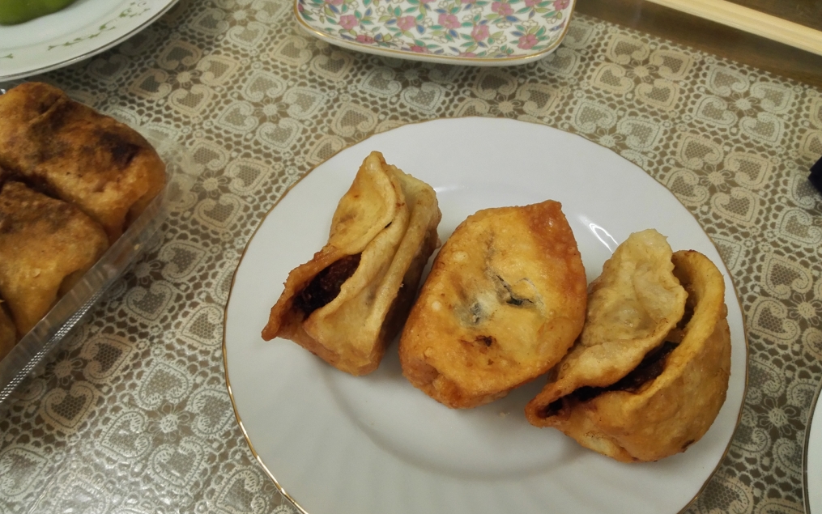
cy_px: 309
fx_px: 695
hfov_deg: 61.2
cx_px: 411
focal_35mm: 31
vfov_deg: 40.4
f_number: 2
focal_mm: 3.8
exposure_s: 1/50
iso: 125
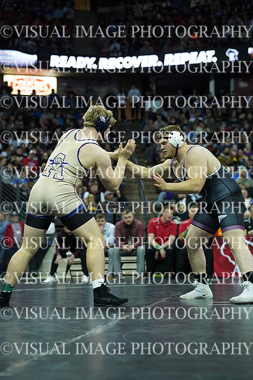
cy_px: 190
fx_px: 811
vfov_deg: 26.3
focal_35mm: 77
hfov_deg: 17.7
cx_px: 126
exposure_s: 1/1250
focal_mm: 77
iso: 6400
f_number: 2.8
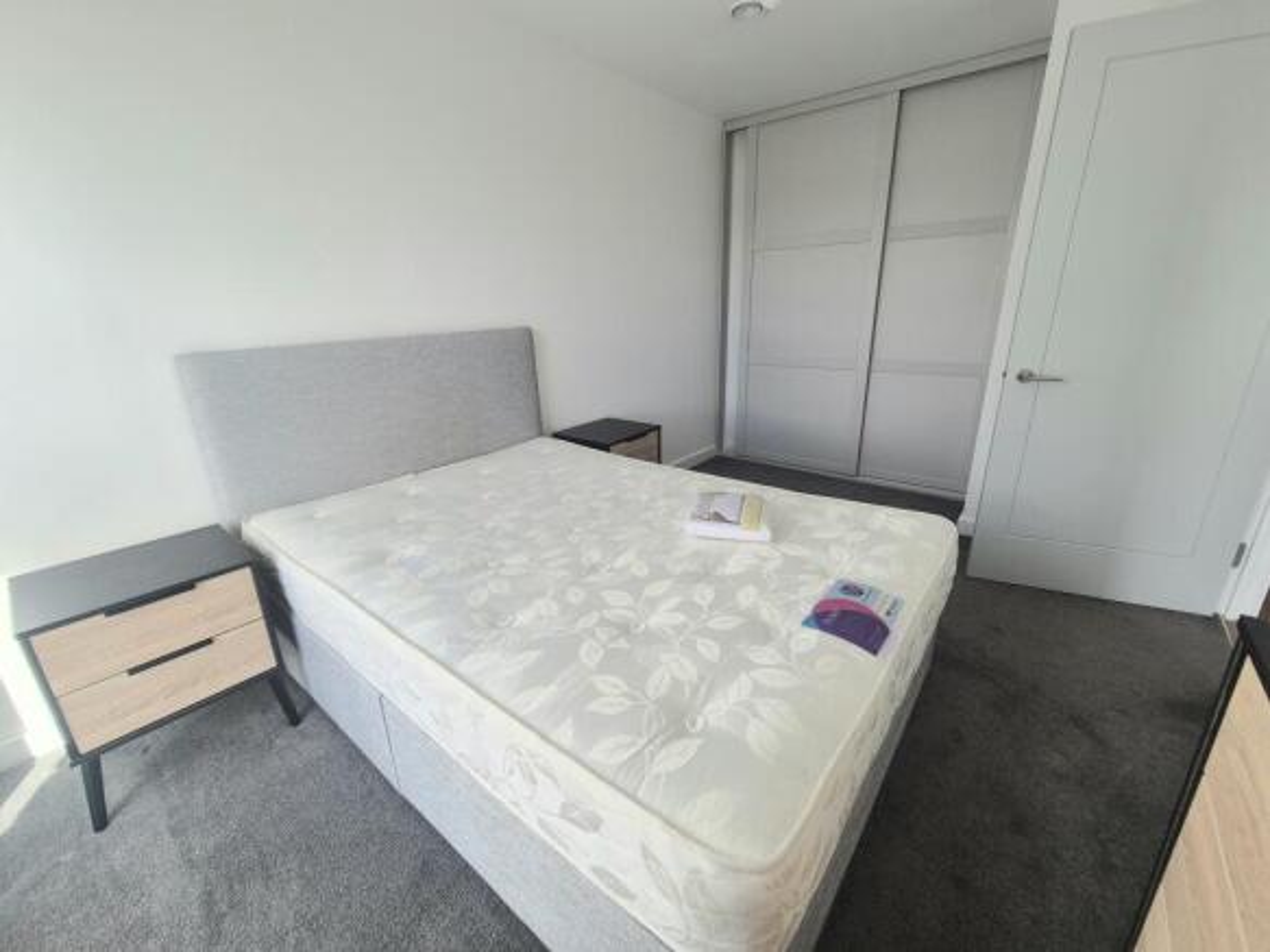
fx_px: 477
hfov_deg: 106.2
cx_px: 635
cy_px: 476
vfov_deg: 89.9
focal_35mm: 13
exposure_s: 1/250
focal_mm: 2.2
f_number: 2.2
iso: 50
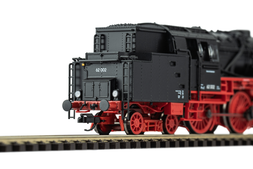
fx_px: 738
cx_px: 126
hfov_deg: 19.5
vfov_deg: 13.0
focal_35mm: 105
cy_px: 84
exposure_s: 1/15
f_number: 20
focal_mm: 105
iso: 100
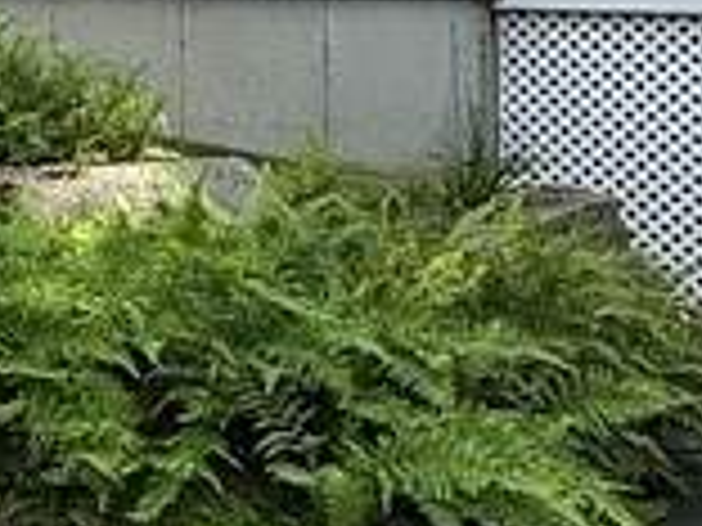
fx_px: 1866
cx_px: -414
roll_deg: -2.5
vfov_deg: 15.2
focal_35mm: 92
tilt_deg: +7.4
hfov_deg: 18.4
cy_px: -175
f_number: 2.2
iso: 64
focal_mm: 2.22
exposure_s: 1/841
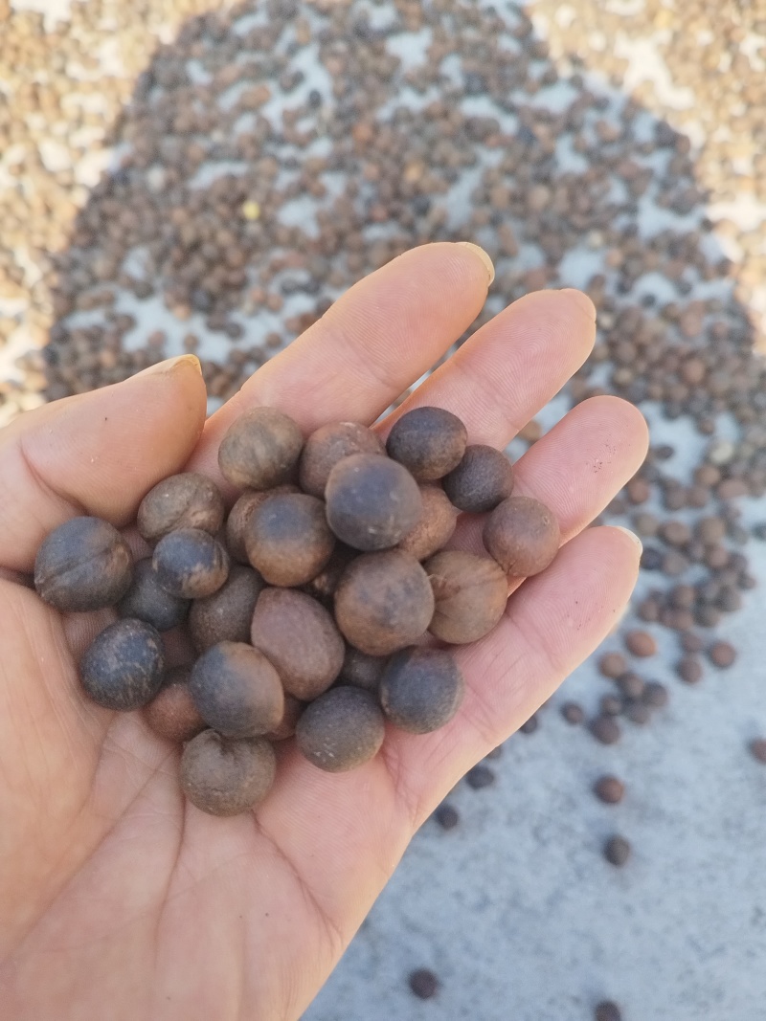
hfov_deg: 58.9
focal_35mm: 23
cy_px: 510
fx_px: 679
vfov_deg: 73.9
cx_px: 383
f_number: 1.9
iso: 100
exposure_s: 1/323
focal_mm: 5.52
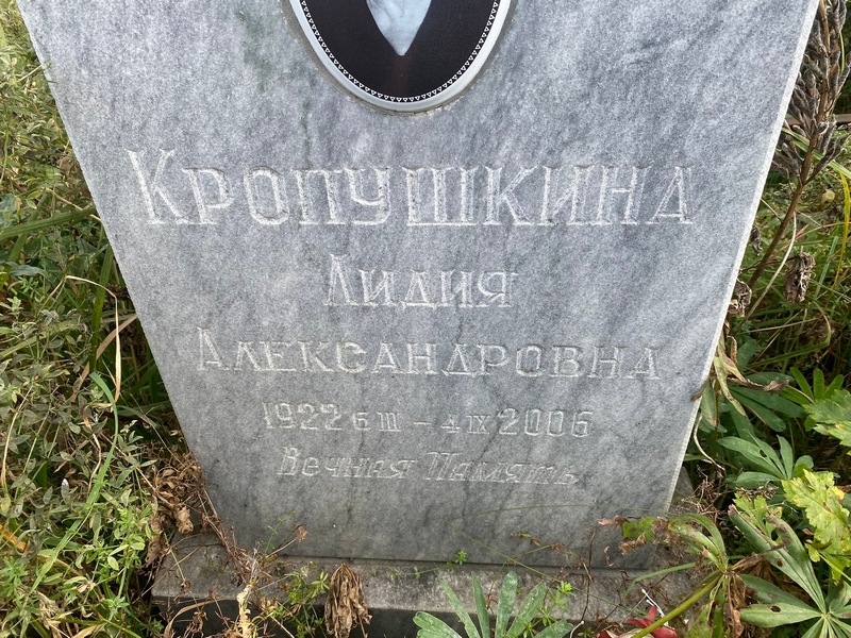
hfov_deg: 67.3
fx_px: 639
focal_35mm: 26
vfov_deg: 53.1
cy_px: 319
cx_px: 426
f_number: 1.8
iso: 32
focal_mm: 4.25
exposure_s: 1/426
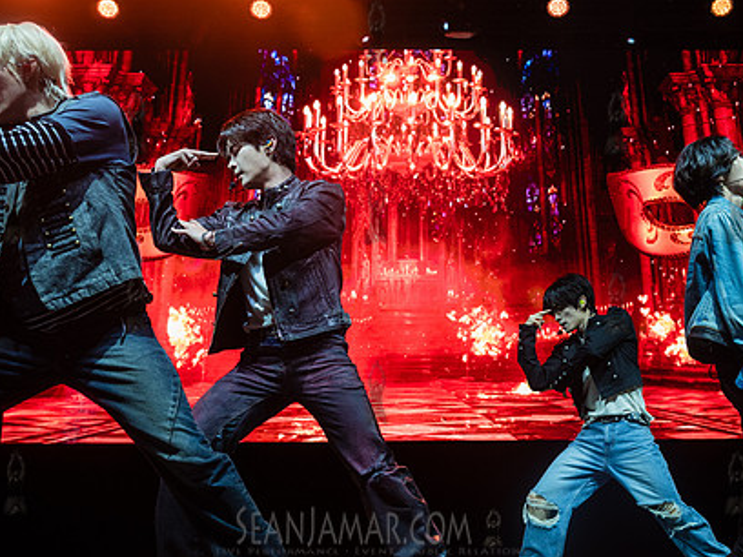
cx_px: 432
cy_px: 227
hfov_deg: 35.5
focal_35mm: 54
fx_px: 1159
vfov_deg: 27.0
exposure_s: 1/800
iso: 2000
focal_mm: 35
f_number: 4
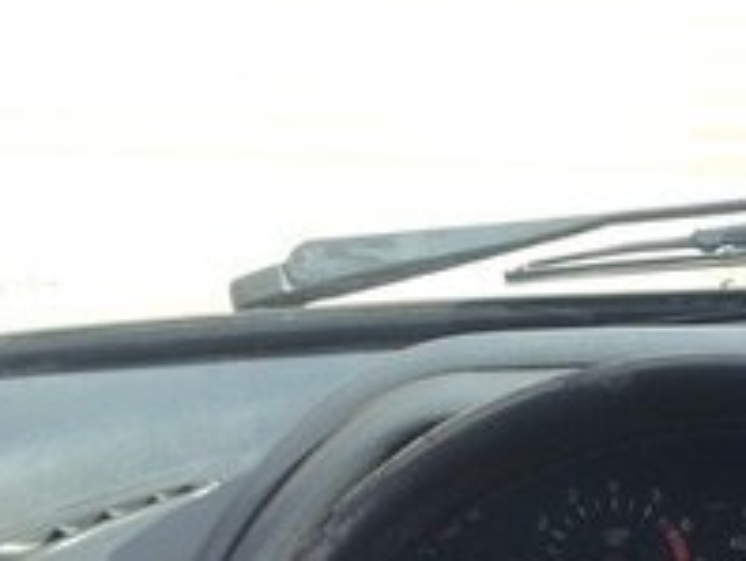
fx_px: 2373
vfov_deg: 12.9
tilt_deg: -20.2
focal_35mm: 110
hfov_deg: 16.2
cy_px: 793
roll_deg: -1.6
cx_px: 1149
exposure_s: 1/182
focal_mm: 4.12
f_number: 2.4
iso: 50
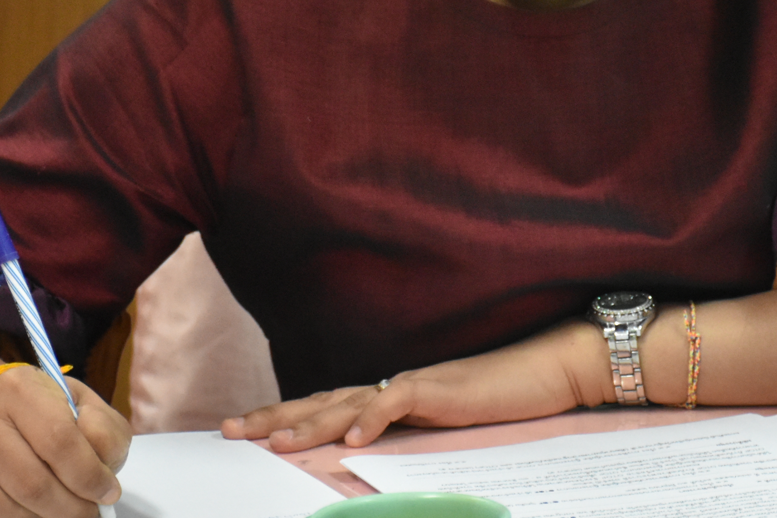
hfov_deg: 8.3
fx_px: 5330
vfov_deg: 5.5
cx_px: 481
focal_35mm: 247
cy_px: -24
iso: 3200
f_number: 5
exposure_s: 1/160
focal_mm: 70
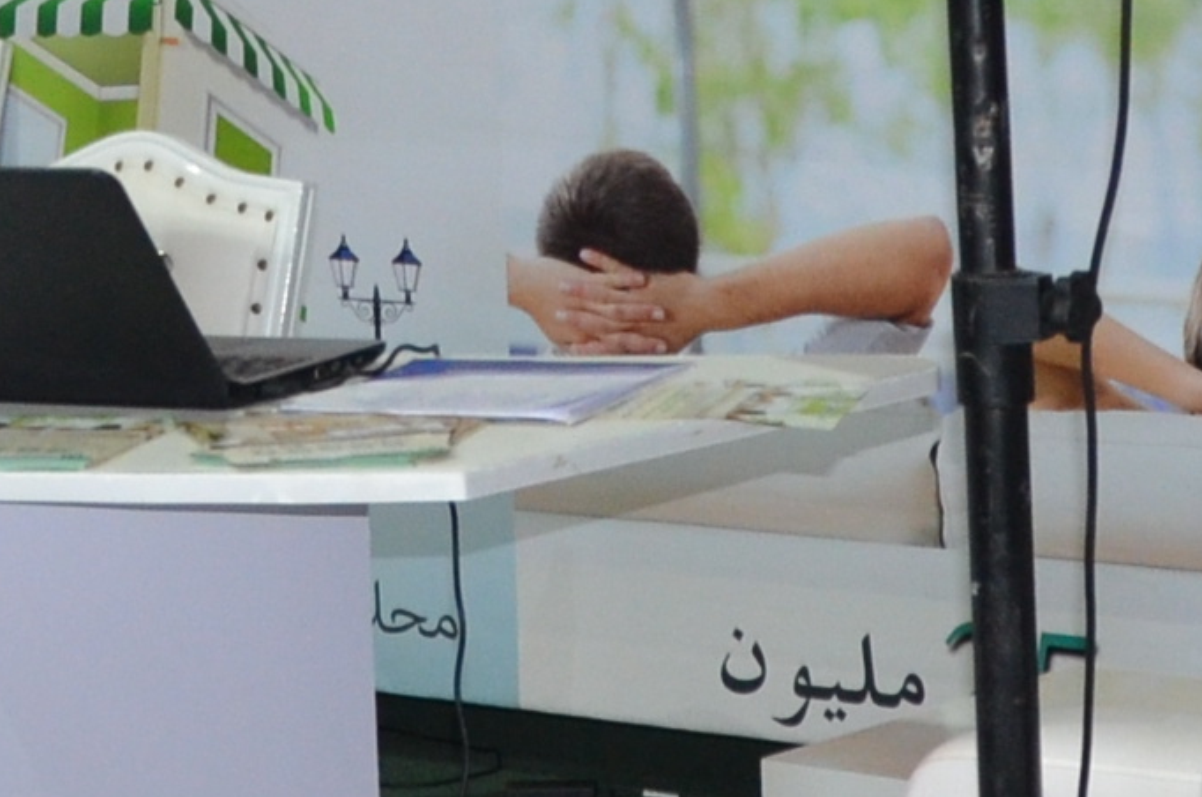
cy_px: -386
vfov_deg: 7.9
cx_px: 234
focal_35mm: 171
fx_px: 5689
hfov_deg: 12.0
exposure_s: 1/60
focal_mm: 21
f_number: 3.8
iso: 800
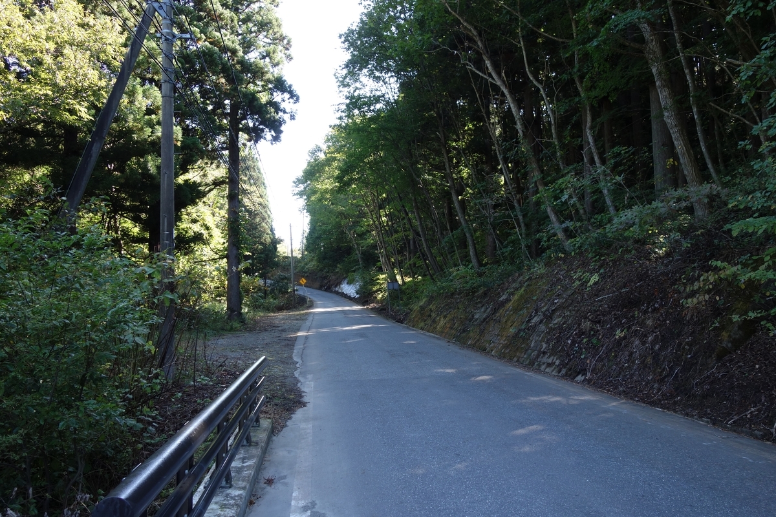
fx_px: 604
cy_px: 258
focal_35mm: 28
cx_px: 388
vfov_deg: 46.4
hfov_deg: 65.5
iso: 125
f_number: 3.2
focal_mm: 10.4
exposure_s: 1/100
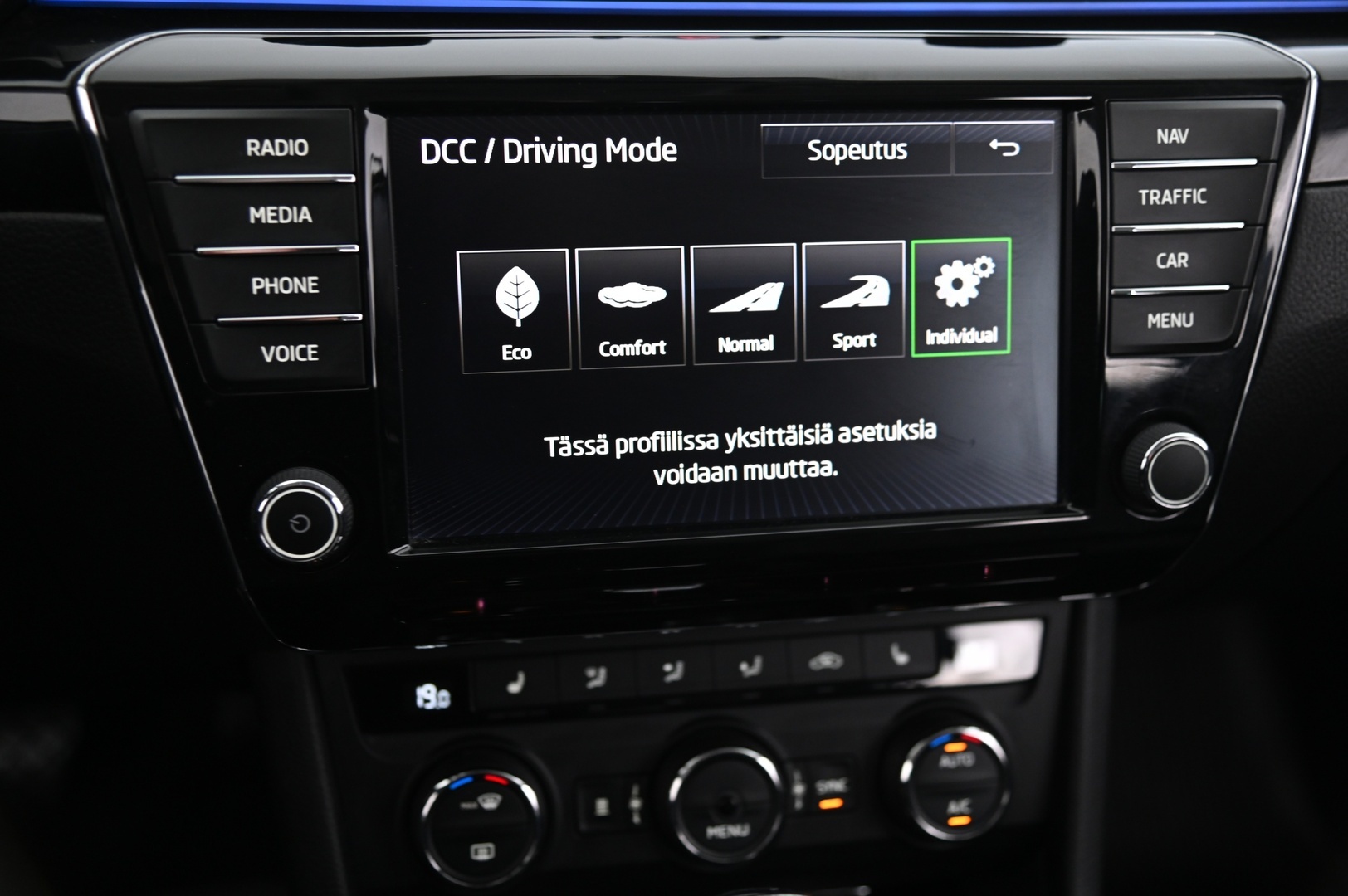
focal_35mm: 40
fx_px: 1497
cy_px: 448
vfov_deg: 33.3
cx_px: 674
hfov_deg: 48.5
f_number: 4
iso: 2000
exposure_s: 1/15
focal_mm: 40
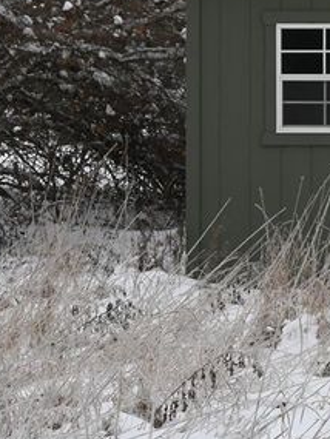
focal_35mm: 259
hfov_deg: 5.7
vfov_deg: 7.6
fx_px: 3290
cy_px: 109
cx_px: 574
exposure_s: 1/320
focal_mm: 50
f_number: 6.3
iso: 100
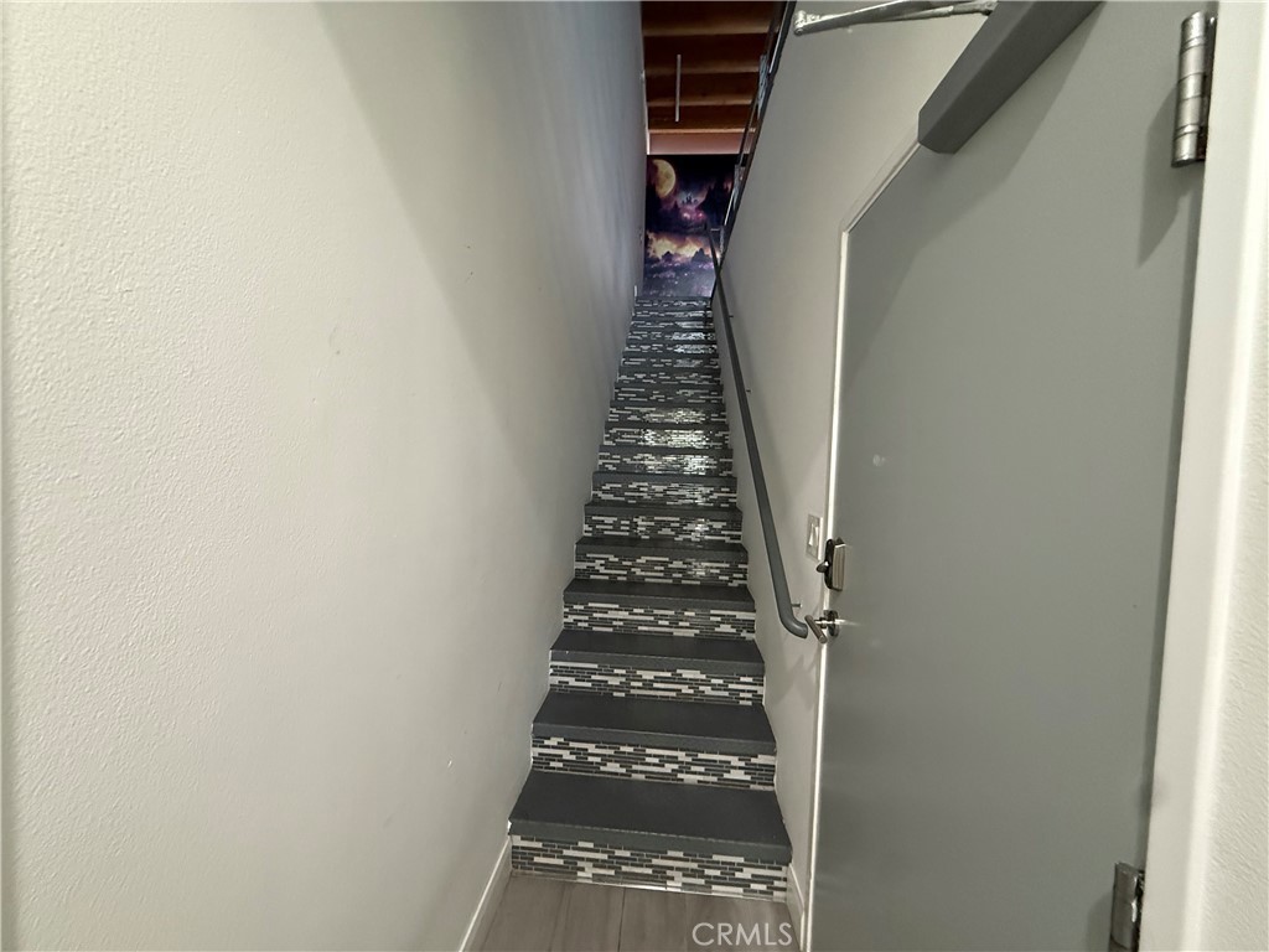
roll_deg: -2.1
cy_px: 476
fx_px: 513
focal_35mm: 14
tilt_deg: -2.8
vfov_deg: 85.7
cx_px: 634
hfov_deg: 102.1
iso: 800
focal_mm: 2.22
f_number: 2.2
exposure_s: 1/60
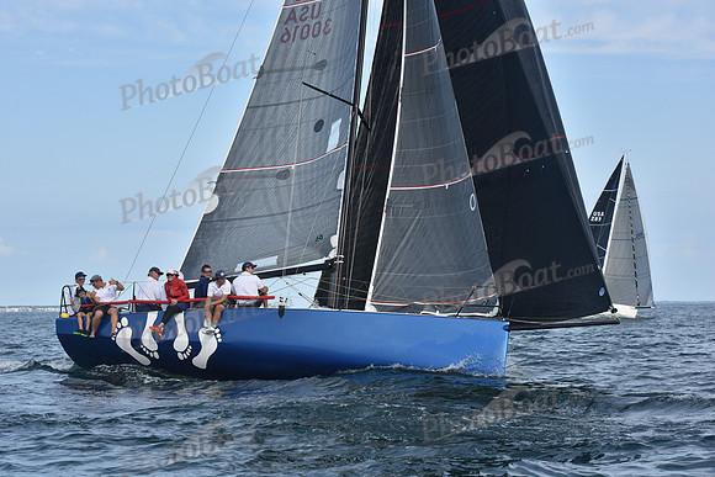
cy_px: 238
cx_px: 358
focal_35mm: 92
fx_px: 1828
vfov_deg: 14.9
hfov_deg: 22.1
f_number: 8
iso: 320
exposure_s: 1/1000
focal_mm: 92
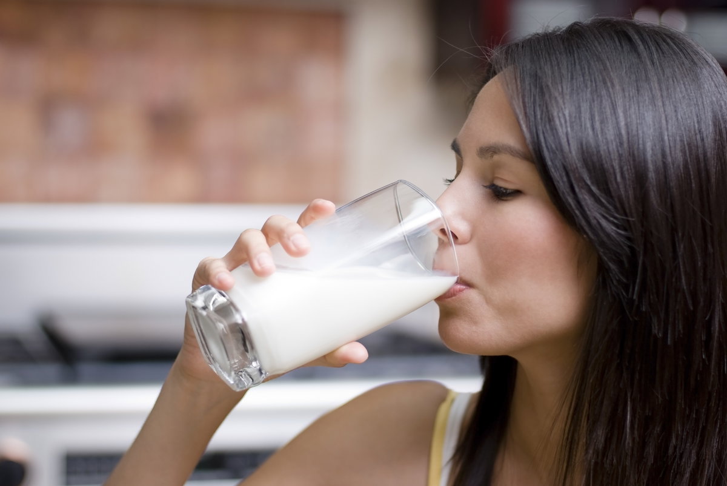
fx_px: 1516
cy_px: 243
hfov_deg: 27.0
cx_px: 364
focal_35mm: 75
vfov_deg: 18.2
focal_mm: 50
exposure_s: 1/125
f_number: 2
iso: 100
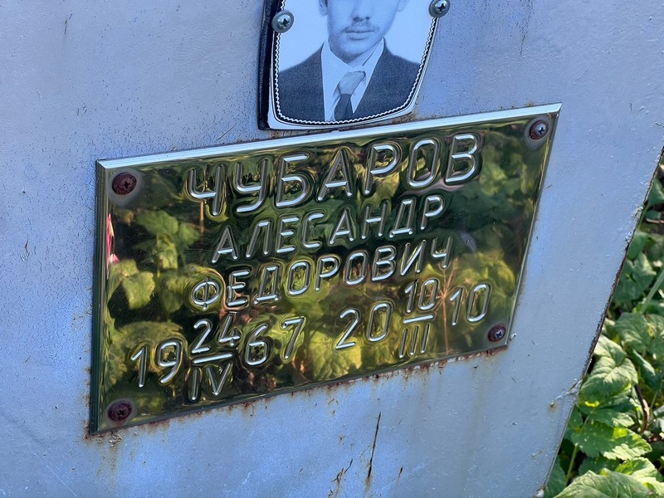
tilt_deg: -38.5
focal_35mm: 77
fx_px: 1477
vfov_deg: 19.1
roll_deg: -10.7
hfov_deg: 25.3
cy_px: 249
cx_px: 332
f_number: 2.8
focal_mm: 9
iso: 40
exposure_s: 1/99
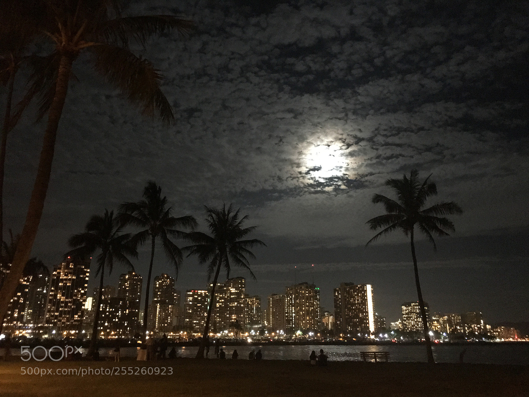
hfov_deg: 61.7
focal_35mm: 29
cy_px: 198
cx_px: 264
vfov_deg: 48.2
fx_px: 443
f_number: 2.2
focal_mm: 4.15
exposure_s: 1/4
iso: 800
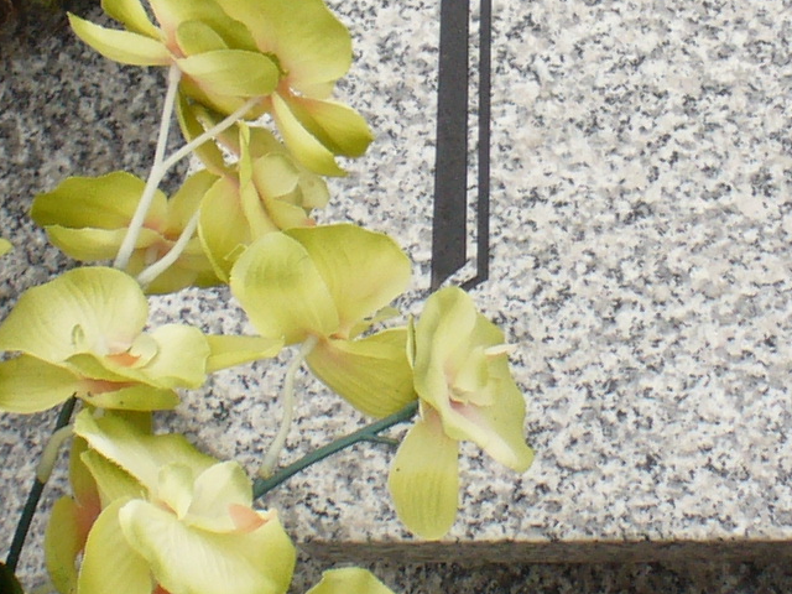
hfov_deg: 13.3
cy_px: 61
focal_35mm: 148
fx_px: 3386
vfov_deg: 10.0
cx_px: 615
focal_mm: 6.1
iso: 80
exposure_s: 1/200
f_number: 5.6
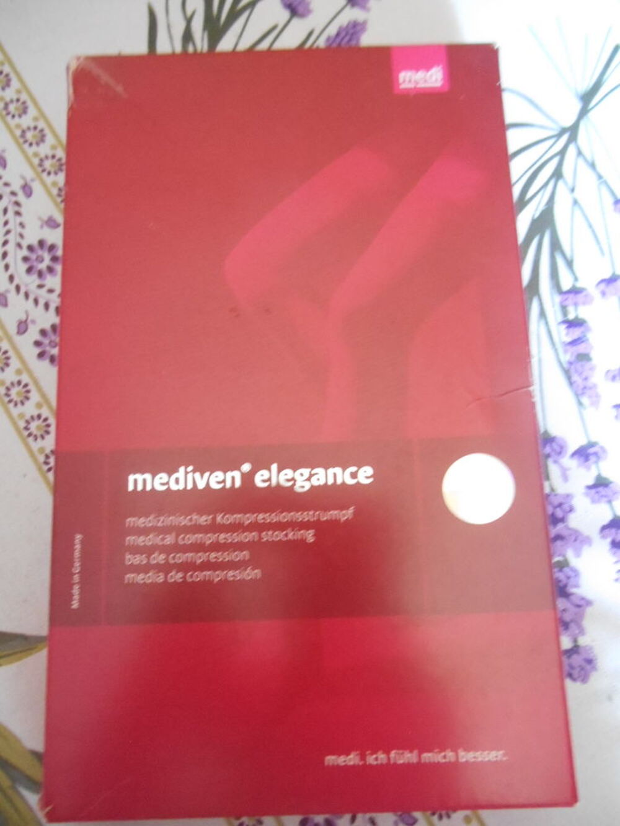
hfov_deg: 53.1
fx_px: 621
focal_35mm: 26
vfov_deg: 67.3
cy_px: 413
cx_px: 310
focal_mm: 4.7
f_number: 3.4
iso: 800
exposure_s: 1/3
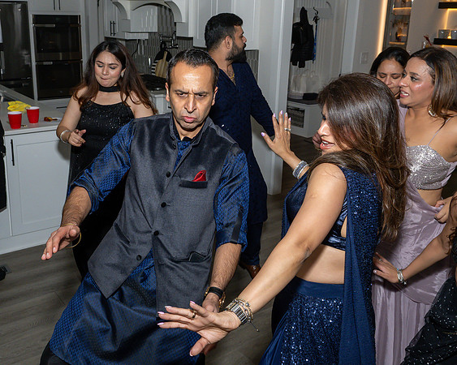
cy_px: 147
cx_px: 205
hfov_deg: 49.7
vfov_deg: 40.6
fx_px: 492
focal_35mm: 36
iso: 1000
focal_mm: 18
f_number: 7.1
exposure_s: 1/250
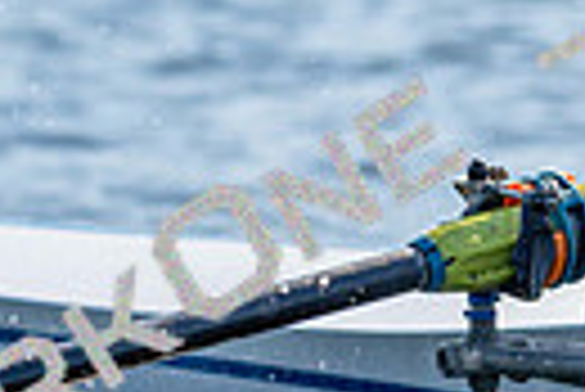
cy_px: 29
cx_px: 1220
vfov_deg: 1.3
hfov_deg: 2.0
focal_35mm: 1046
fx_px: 17016
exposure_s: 1/1600
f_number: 5.6
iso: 320
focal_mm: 234
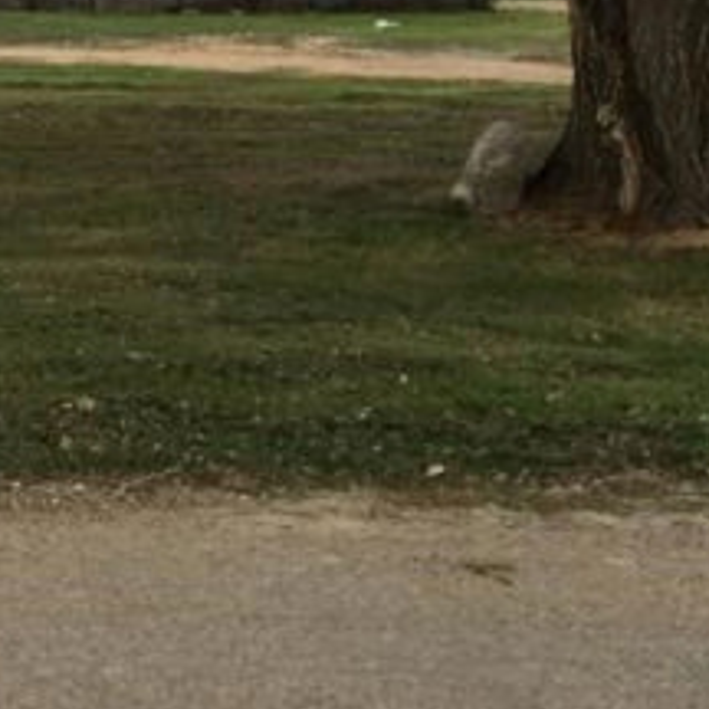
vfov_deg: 21.9
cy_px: 0
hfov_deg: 20.7
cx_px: -217
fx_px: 1761
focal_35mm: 76
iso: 25
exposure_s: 1/754
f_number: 2.2
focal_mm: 4.15
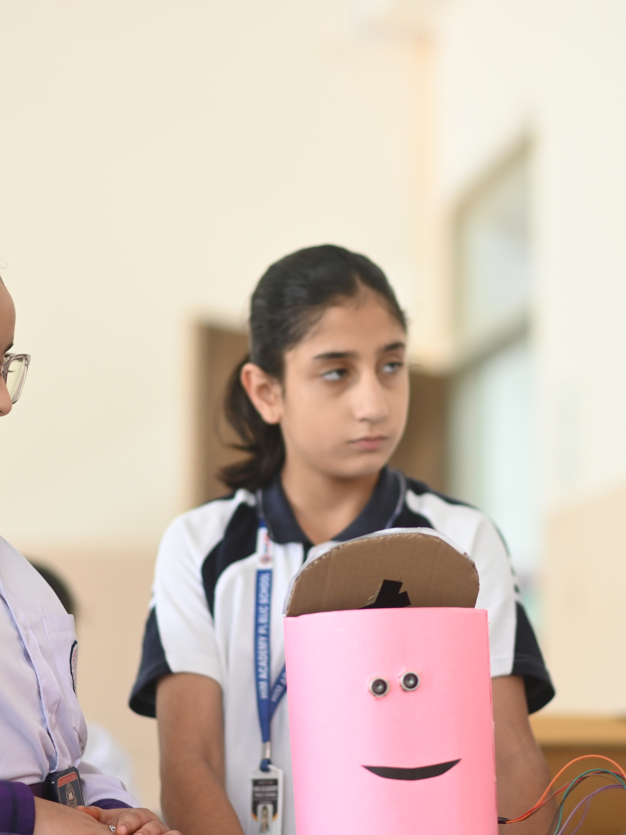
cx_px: 362
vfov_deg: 16.0
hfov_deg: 12.0
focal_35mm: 123
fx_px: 2966
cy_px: 418
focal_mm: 85
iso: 800
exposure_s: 1/160
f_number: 1.8
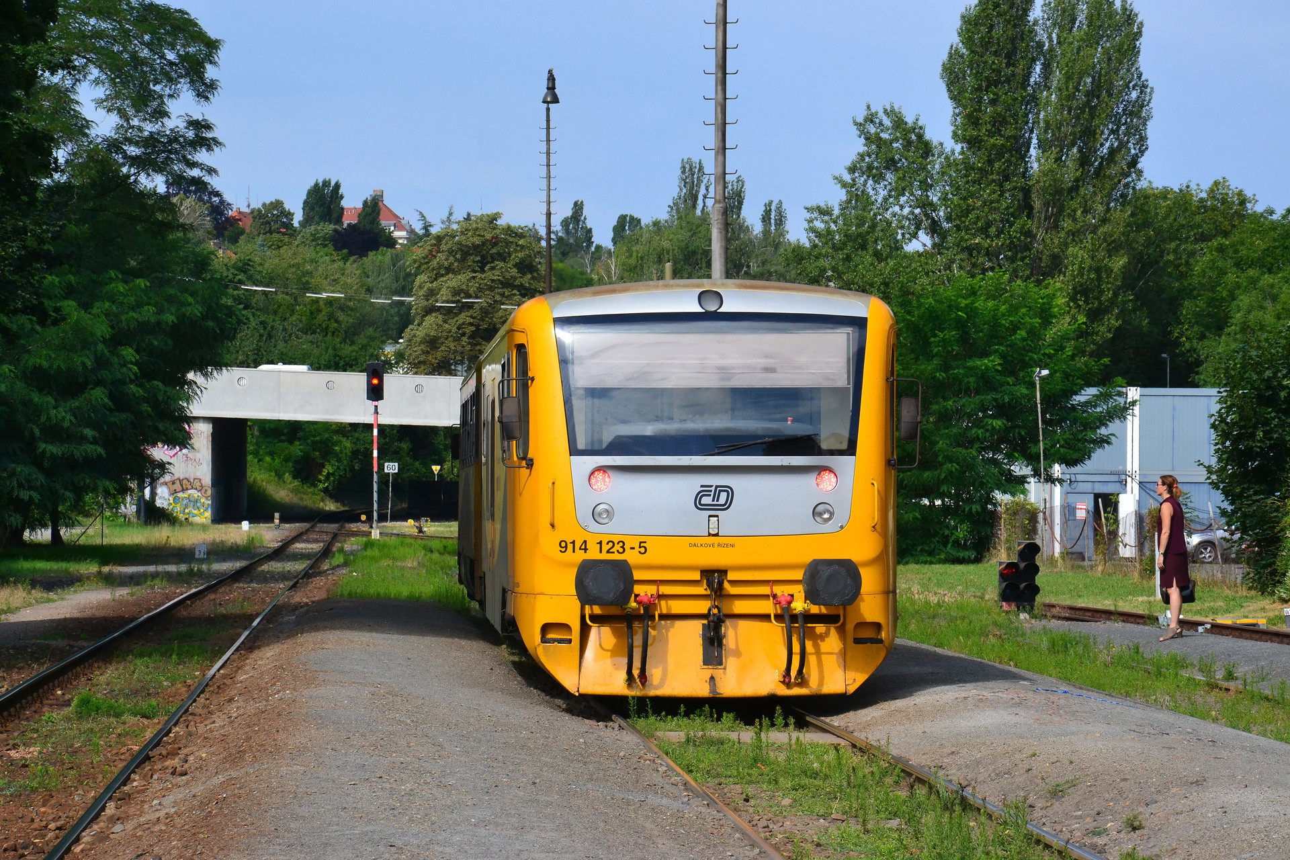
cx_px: 645
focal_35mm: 135
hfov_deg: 15.2
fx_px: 4837
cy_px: 430
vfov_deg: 10.2
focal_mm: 90
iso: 360
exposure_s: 1/500
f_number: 11
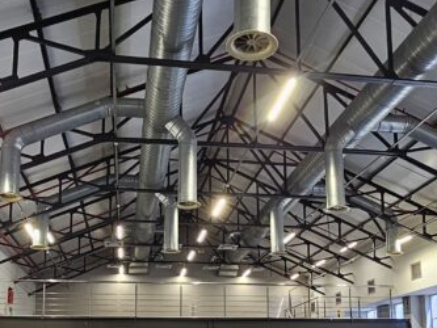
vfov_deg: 34.5
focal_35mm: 40
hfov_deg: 46.7
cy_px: 277
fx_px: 505
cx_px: 199
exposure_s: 1/50
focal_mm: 2.2
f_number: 2.2
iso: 100
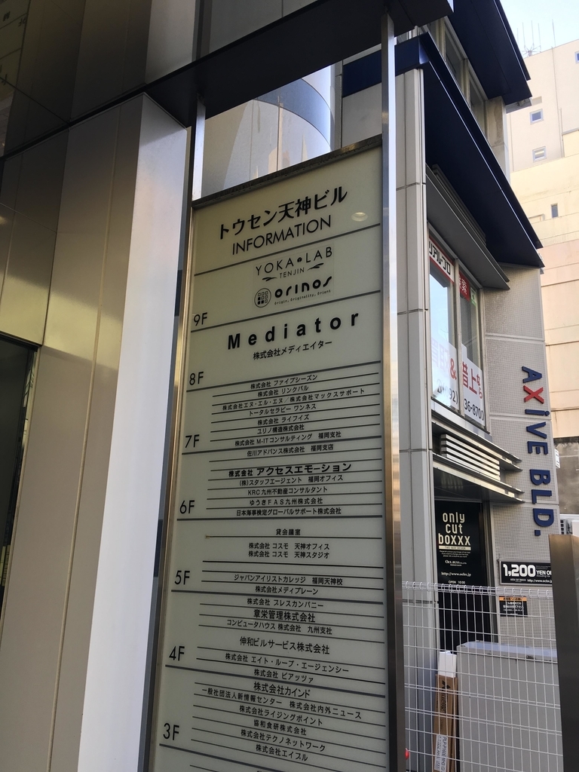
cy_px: 386
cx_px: 290
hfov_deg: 48.2
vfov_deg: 61.7
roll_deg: -0.1
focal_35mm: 29
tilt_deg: +14.6
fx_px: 647
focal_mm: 4.15
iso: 25
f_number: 2.2
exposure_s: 1/123
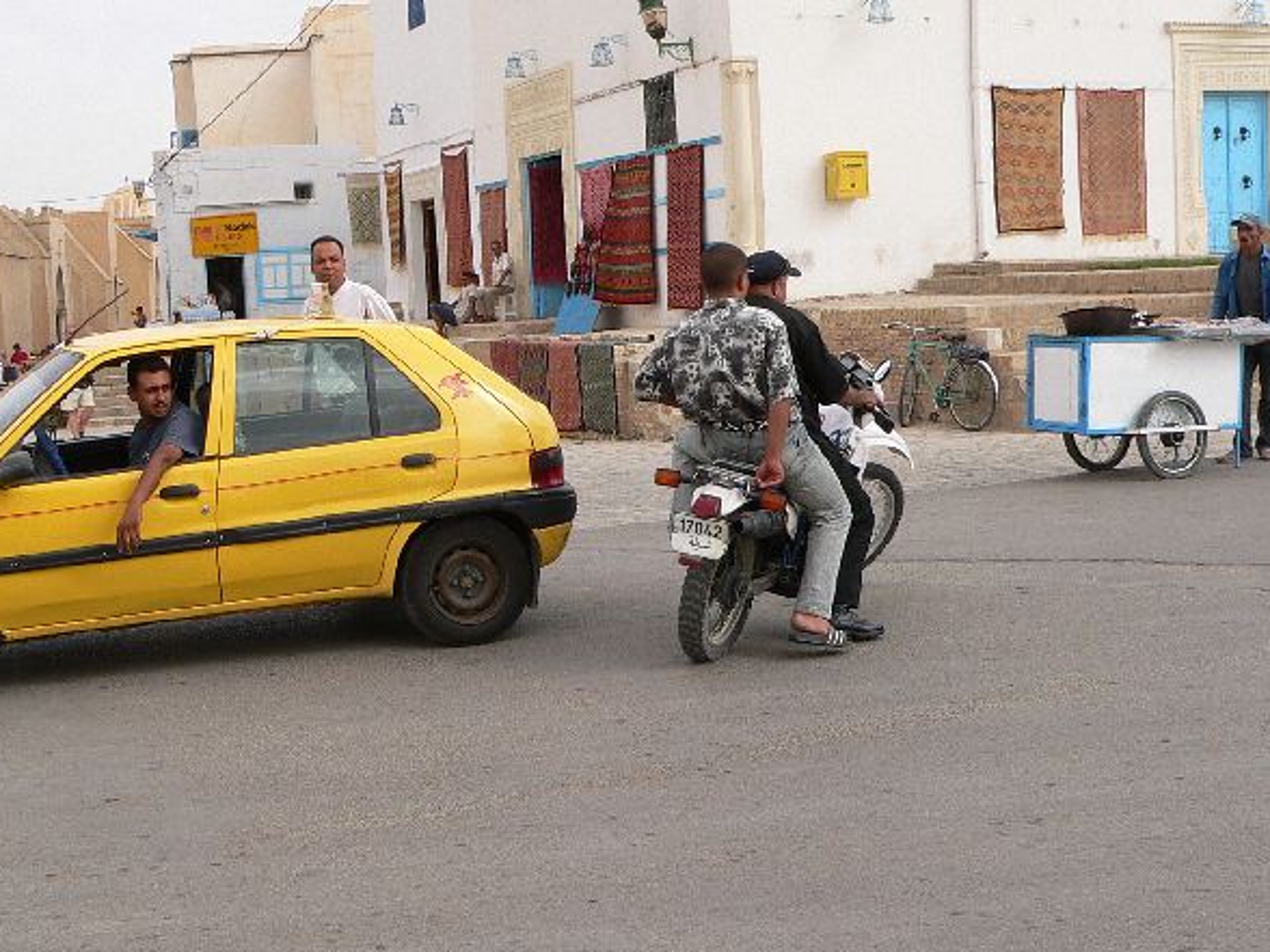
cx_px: 495
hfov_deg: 38.7
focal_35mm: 49
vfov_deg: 29.6
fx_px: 1798
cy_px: 544
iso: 80
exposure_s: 1/500
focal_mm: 6
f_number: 4
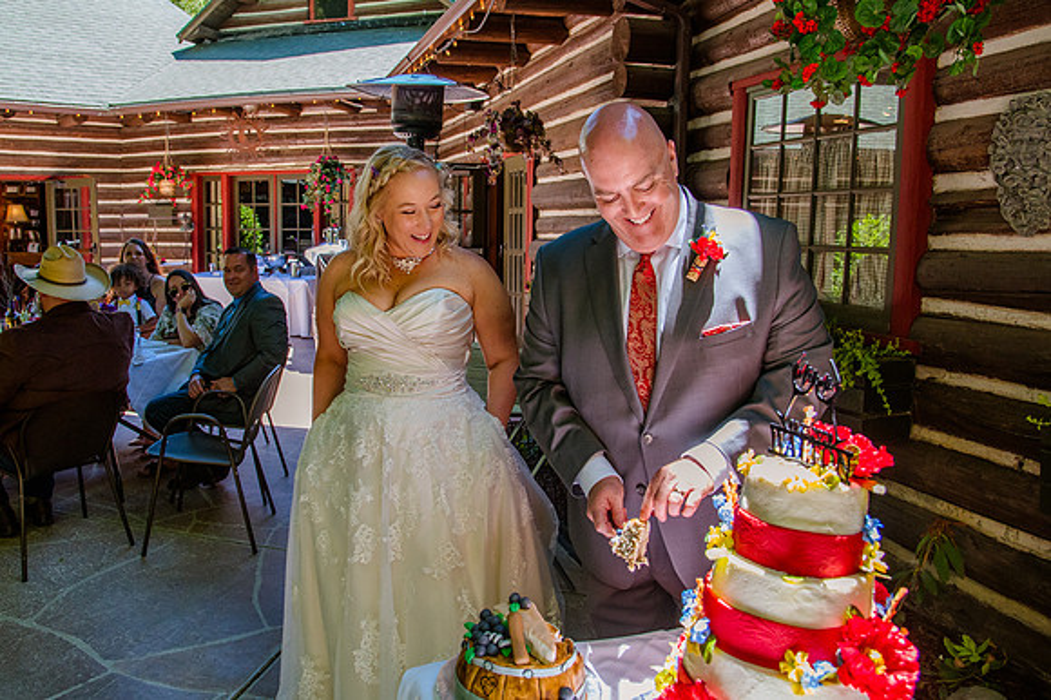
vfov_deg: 47.7
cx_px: 468
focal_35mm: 27
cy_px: 319
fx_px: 790
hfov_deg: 67.1
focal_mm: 24
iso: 1600
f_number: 5.6
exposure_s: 1/640
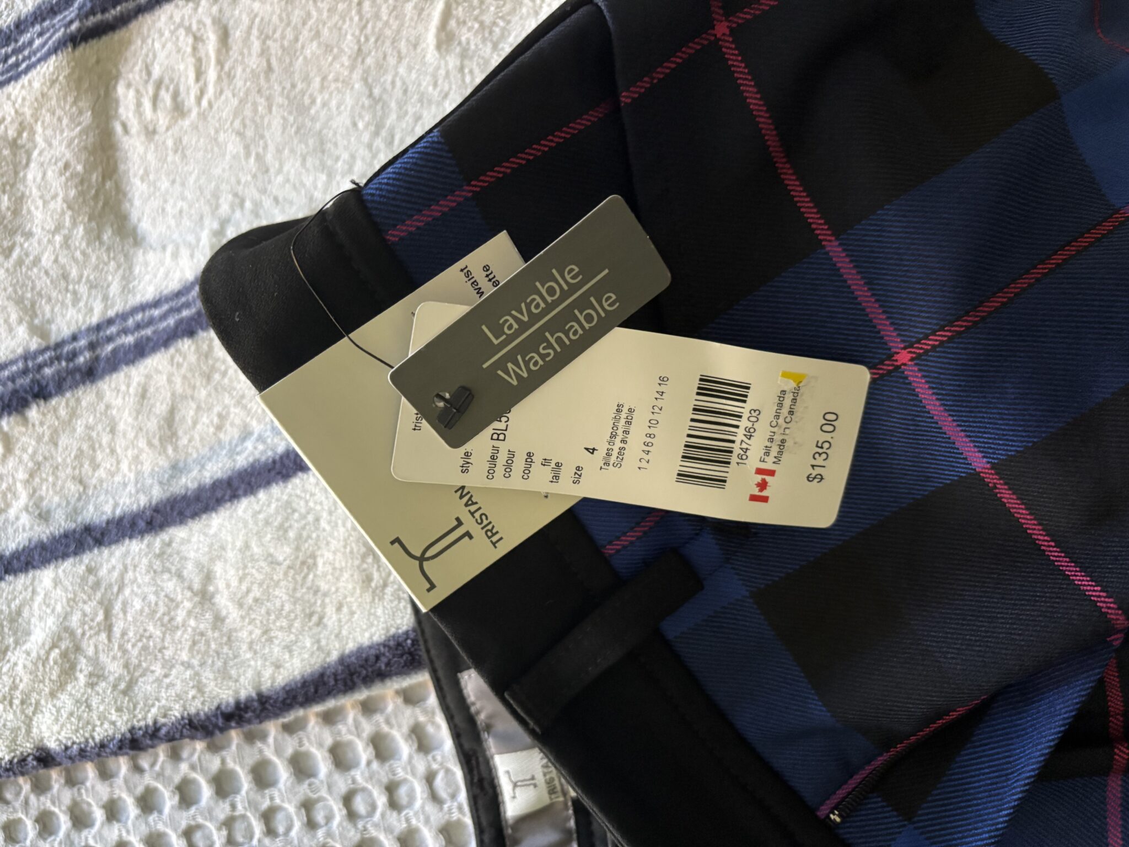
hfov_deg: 67.3
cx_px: 564
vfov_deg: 53.1
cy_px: 424
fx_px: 848
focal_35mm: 26
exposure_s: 1/52
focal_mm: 5.96
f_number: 1.6
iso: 500
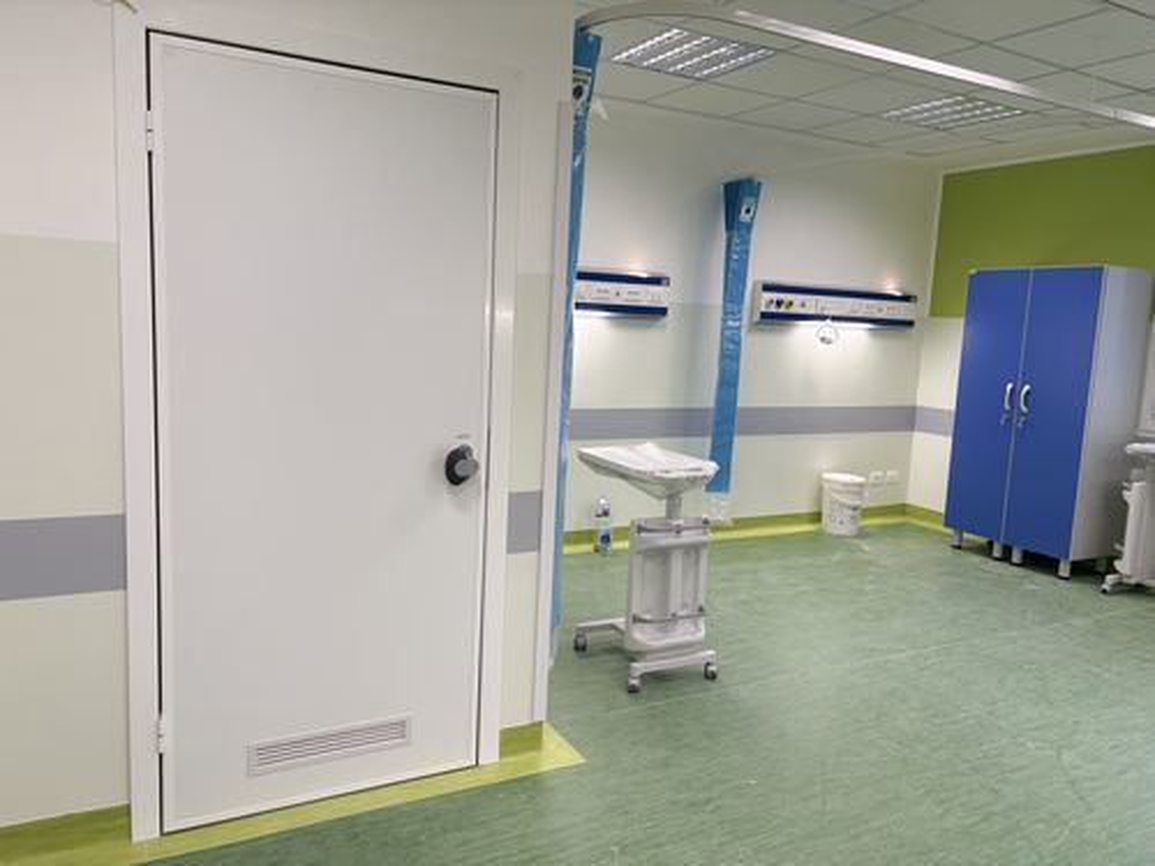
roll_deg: -2.6
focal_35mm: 26
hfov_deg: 67.3
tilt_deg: -7.4
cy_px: 433
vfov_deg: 53.1
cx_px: 578
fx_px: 868
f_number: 1.6
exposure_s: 1/200
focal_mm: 5.96
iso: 64
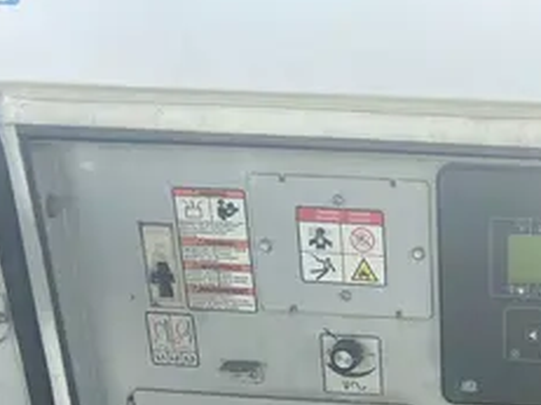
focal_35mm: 62
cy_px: 439
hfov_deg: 29.6
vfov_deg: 22.4
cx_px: 508
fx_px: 968
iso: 32
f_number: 1.8
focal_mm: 4.25
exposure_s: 1/1678
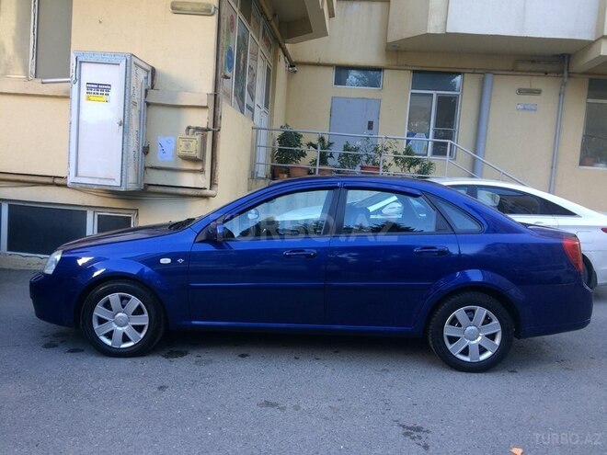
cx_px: 304
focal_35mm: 29
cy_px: 228
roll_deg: -3.5
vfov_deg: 48.2
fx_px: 509
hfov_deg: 61.7
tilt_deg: -4.3
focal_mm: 4.15
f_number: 2.2
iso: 40
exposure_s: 1/100
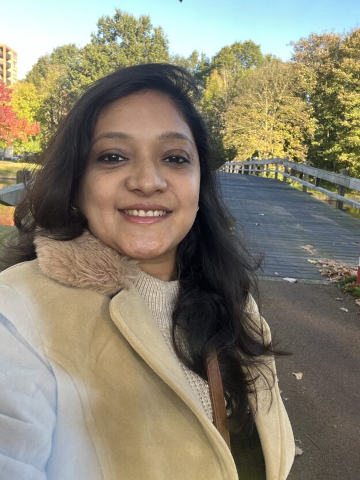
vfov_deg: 60.0
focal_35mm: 30
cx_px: 180
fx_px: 416
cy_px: 240
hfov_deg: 46.8
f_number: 2.2
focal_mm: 2.71
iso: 50
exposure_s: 1/121
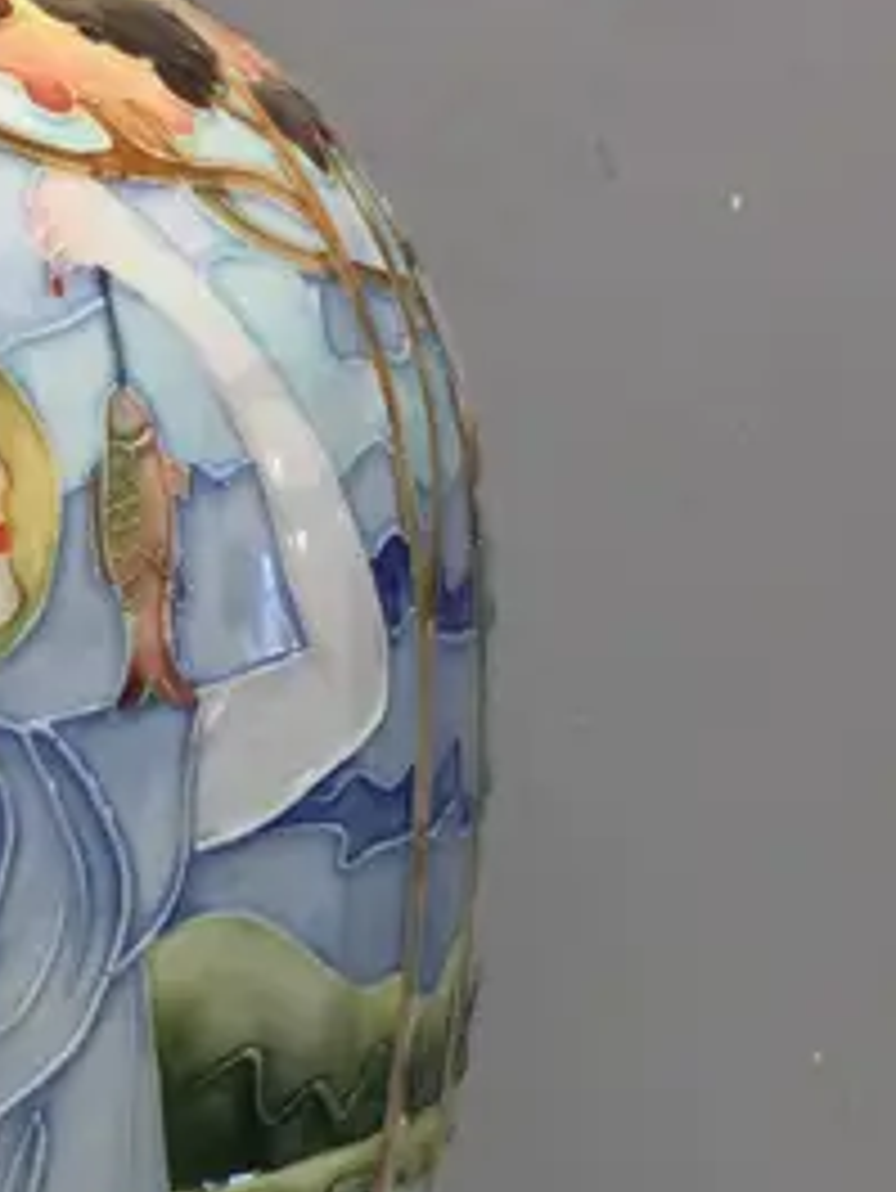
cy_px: 1232
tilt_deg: -12.7
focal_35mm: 112
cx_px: -311
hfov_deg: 12.8
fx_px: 3862
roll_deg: +0.8
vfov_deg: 17.1
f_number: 2.2
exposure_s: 1/33
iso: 32
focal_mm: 4.15
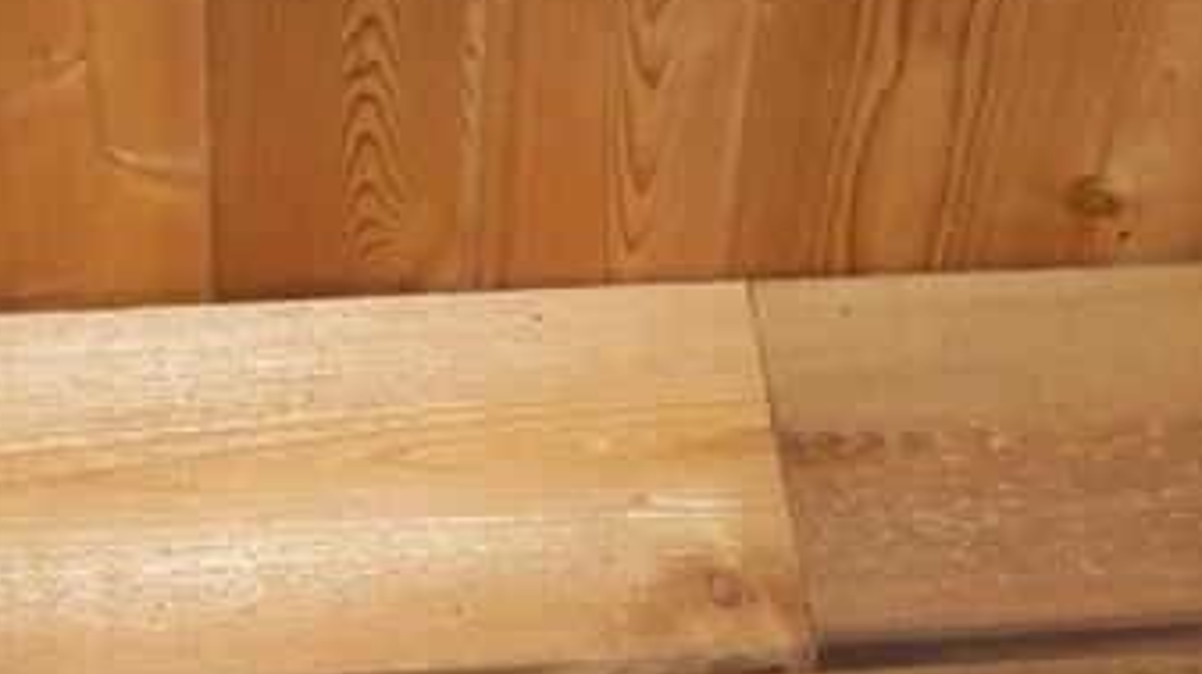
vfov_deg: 10.4
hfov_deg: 18.5
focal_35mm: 116
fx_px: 3695
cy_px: 517
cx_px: 599
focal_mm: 6.2
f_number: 3.5
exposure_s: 1/30
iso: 200
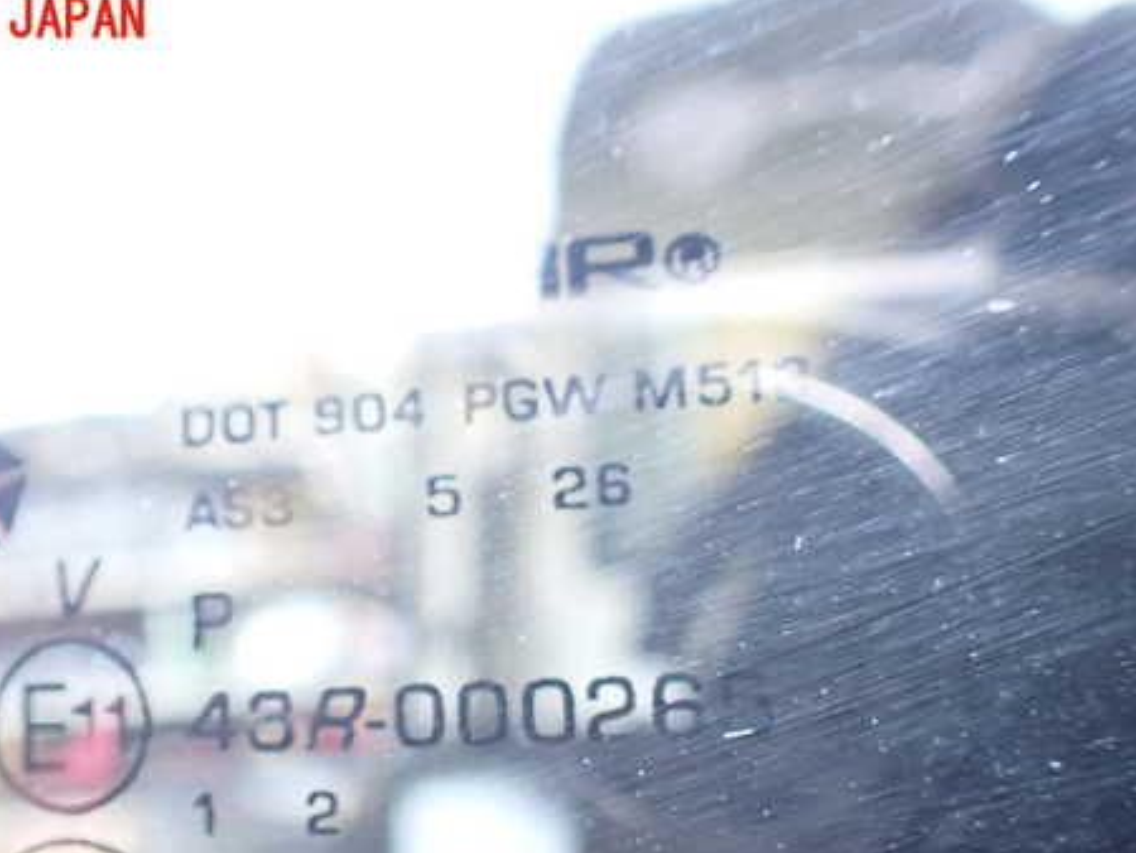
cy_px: 558
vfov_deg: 35.7
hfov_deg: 46.5
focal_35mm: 40
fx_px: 1313
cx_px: 444
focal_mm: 5.4
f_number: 2.3
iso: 800
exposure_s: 1/100
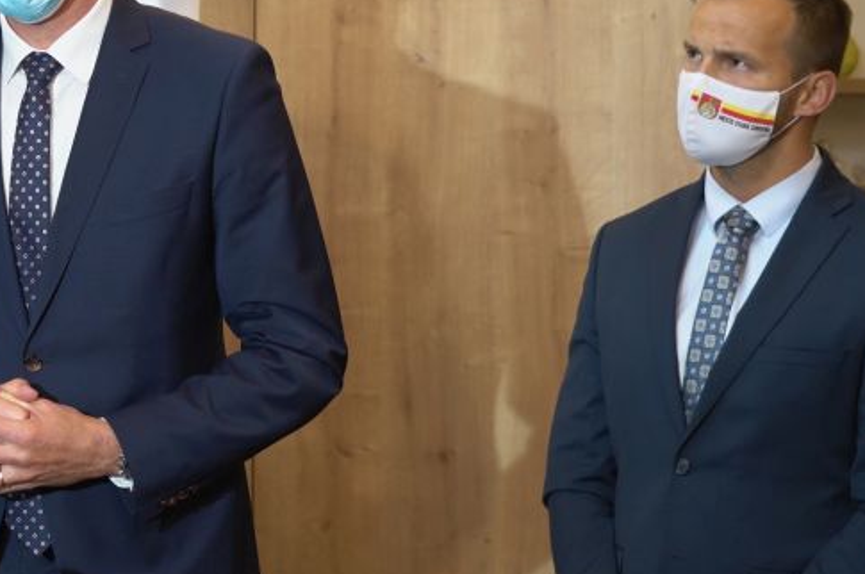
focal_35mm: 112
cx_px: 2
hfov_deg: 17.8
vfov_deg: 12.2
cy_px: 281
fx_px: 2687
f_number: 5
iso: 1600
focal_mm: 53
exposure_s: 1/30
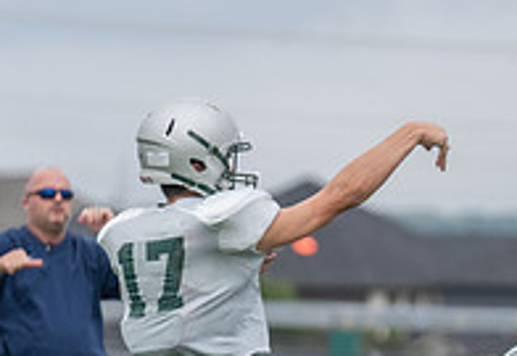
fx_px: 9793
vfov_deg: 2.1
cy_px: 425
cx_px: 571
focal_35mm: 675
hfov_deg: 3.0
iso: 250
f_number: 4
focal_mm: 200
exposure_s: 1/1250
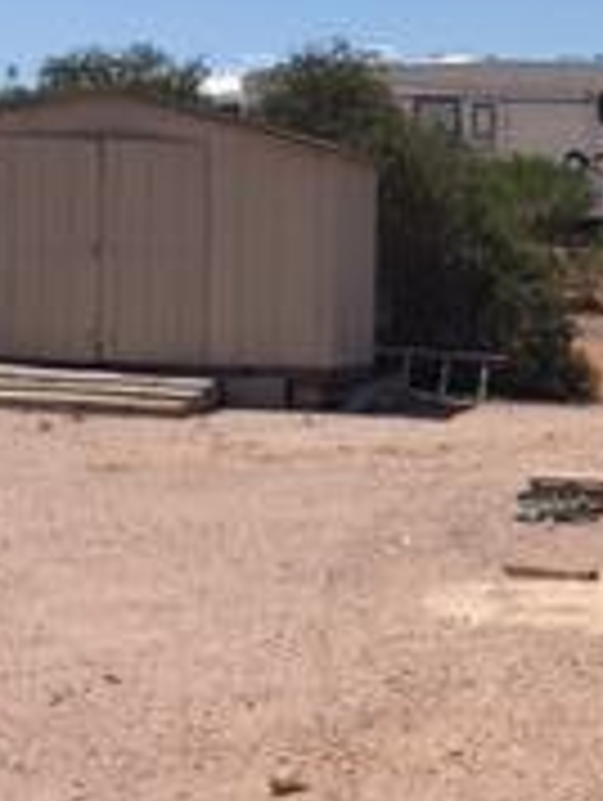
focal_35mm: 104
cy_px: 486
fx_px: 2410
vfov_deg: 18.8
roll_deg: -0.6
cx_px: 950
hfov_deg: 13.3
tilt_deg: -4.7
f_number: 2.2
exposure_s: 1/3597
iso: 32
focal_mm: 4.15
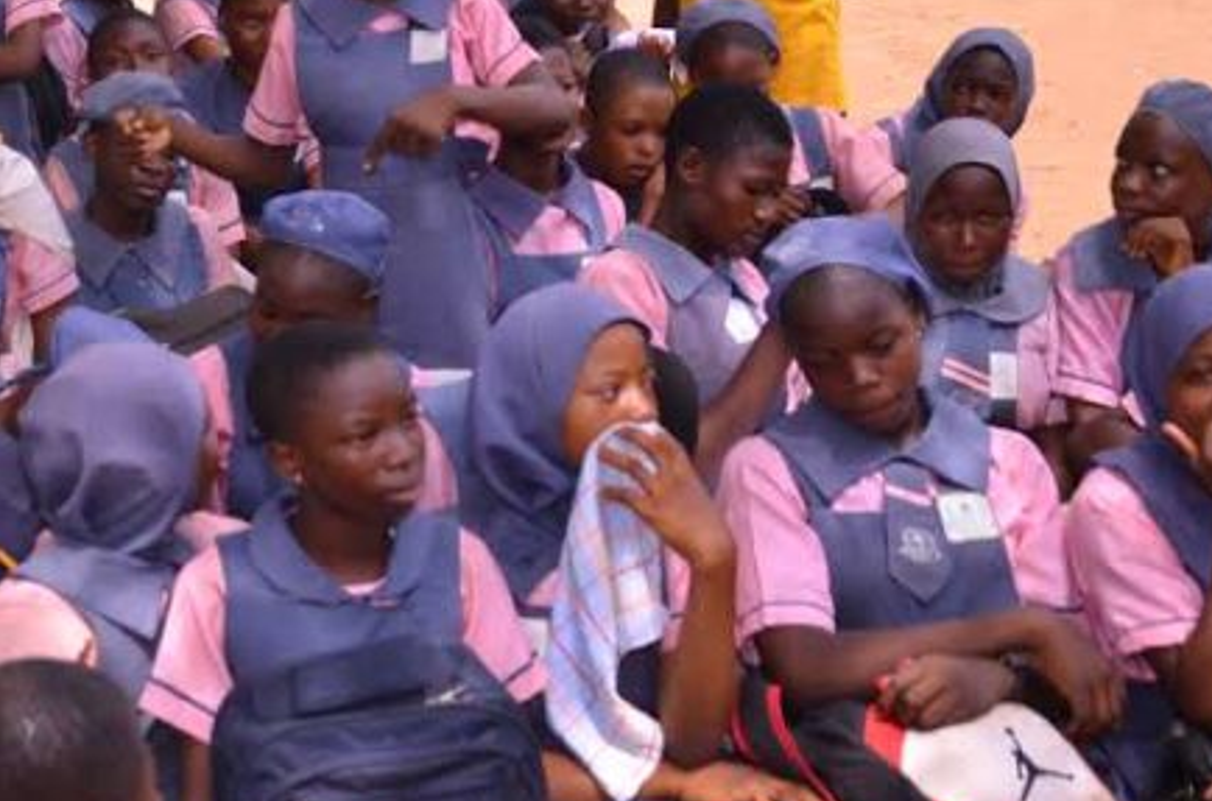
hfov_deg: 28.6
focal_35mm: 69
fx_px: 2317
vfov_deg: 19.5
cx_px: 218
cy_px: 204
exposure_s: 1/320
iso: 100
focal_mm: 26
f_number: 5.6
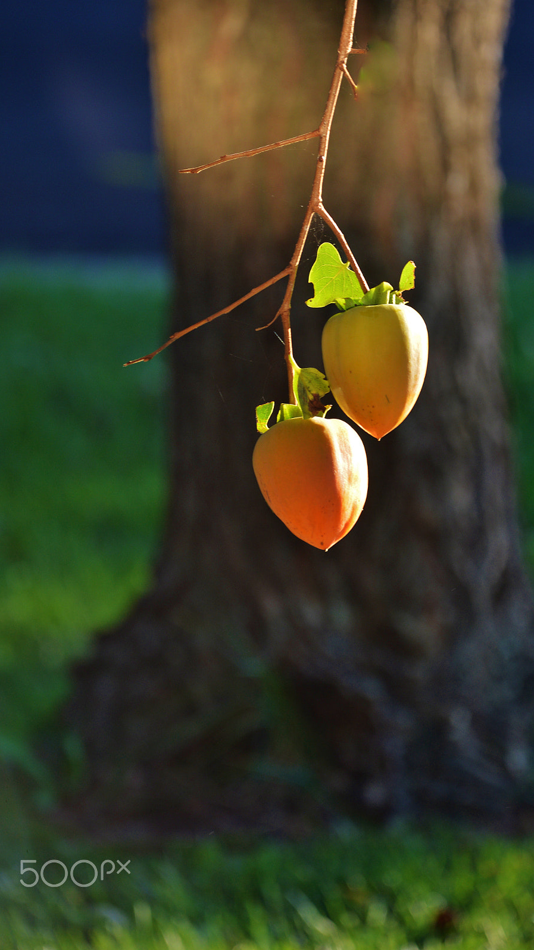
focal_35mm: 294
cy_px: 475
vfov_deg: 7.3
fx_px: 7402
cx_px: 300
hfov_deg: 4.1
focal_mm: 280
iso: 400
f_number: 5.6
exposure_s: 1/250
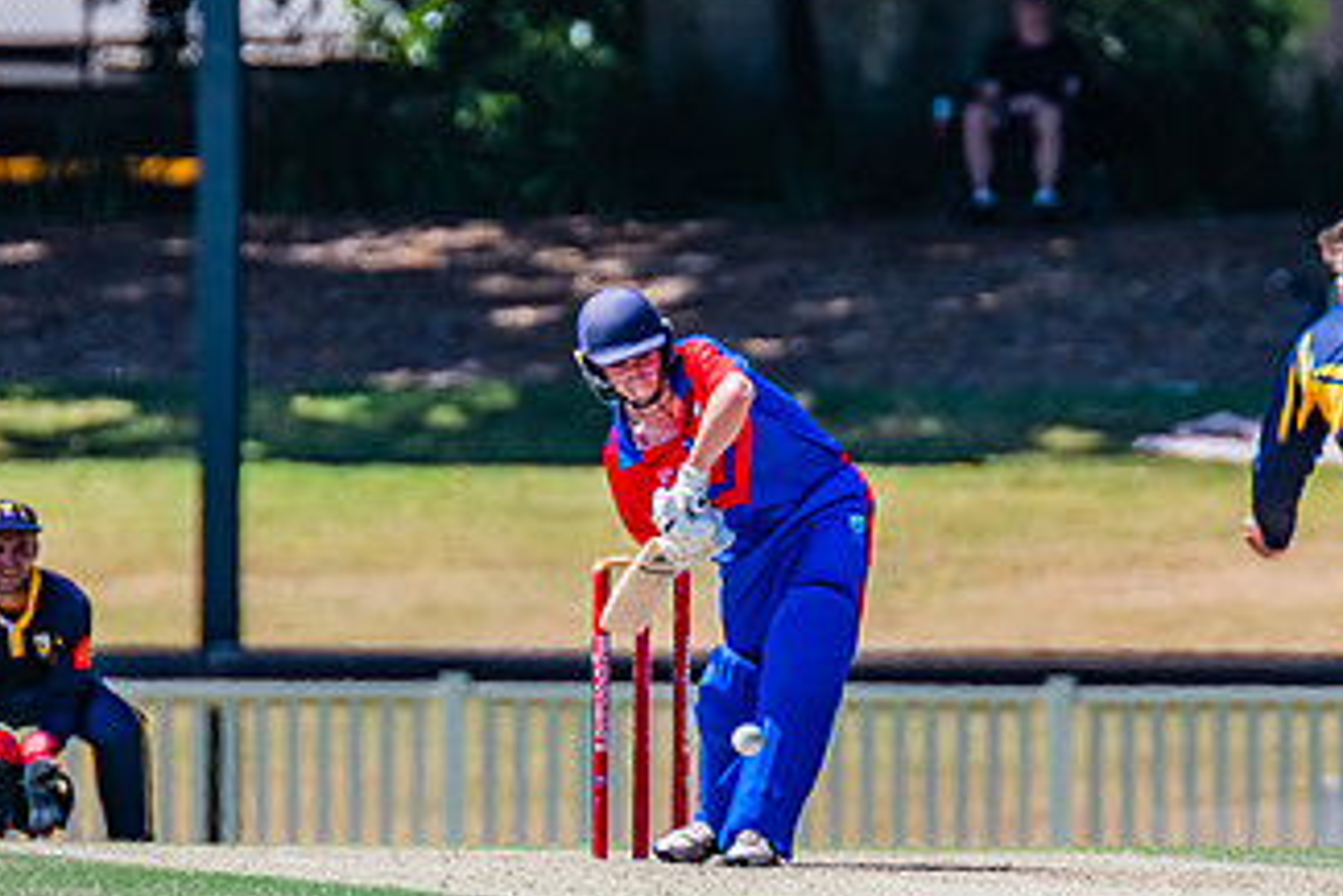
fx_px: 43963
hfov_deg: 1.8
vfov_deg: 1.2
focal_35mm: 1178
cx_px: 693
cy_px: 439
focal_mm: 600
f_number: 6.3
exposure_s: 1/2000
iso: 640
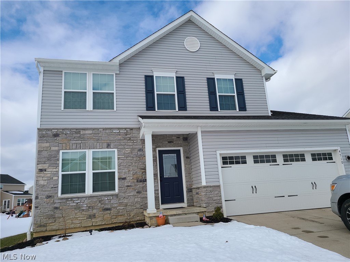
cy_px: 131
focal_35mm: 26
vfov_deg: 53.1
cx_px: 175
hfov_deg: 67.3
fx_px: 263
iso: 40
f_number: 1.8
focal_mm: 5.4
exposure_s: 1/2497
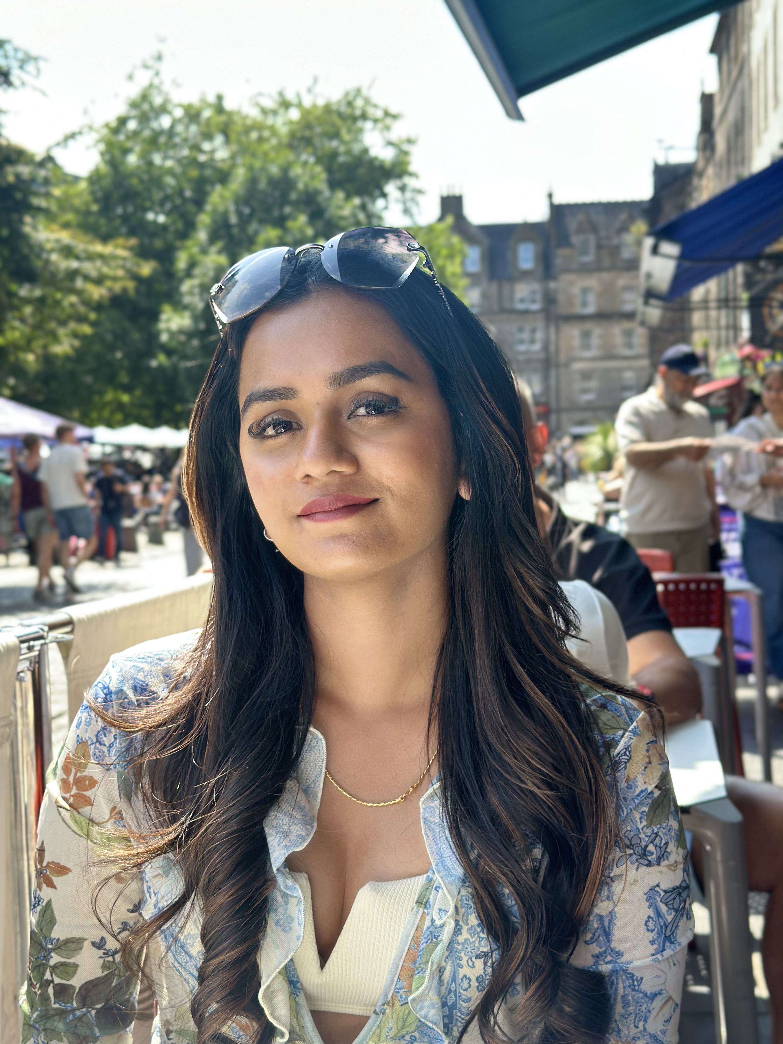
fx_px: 1448
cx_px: 392
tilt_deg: -4.7
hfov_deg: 30.3
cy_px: 522
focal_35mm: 48
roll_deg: +1.4
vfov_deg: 39.7
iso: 80
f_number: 1.78
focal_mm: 6.86
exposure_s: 1/672
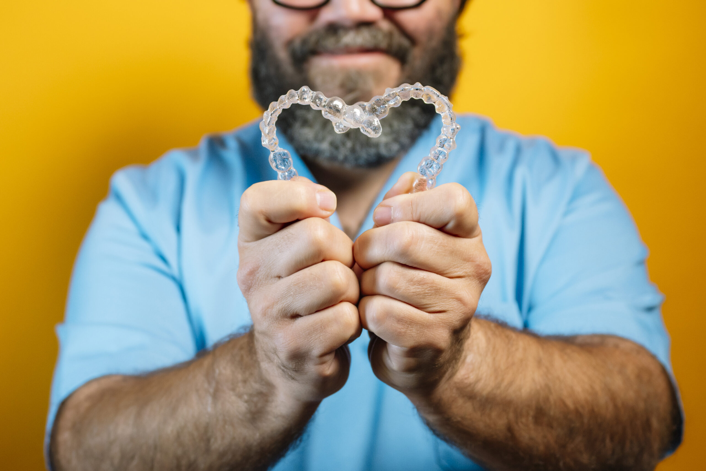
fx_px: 824
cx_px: 353
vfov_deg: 31.9
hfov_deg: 46.4
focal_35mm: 42
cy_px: 236
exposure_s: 1/160
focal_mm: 28
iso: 400
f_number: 2.8
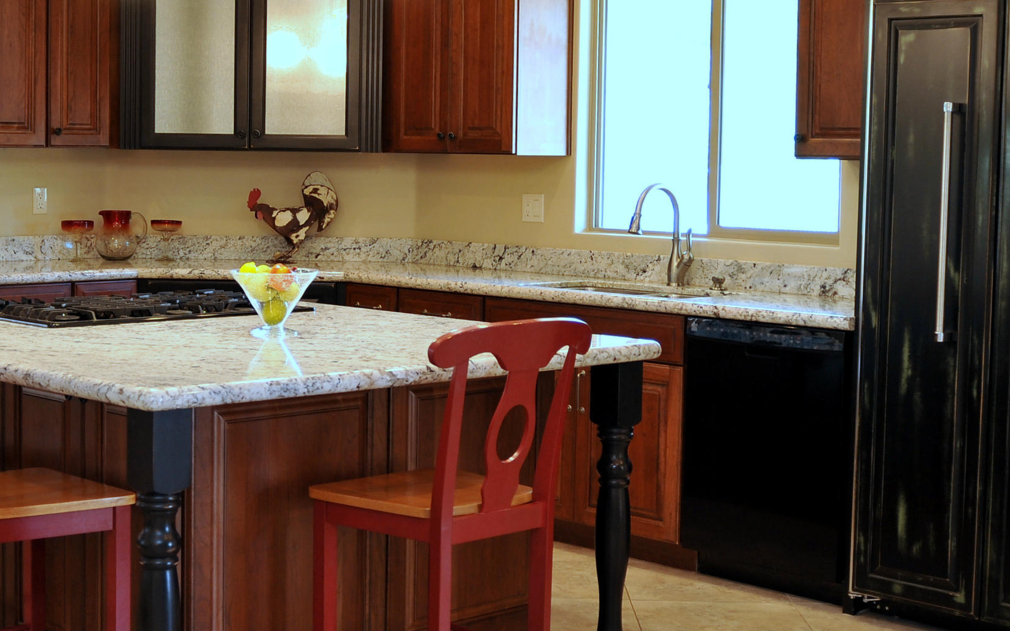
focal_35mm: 65
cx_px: 360
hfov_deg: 31.3
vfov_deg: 20.0
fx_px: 1789
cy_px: 269
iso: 500
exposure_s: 1/25
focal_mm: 35
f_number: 4.5
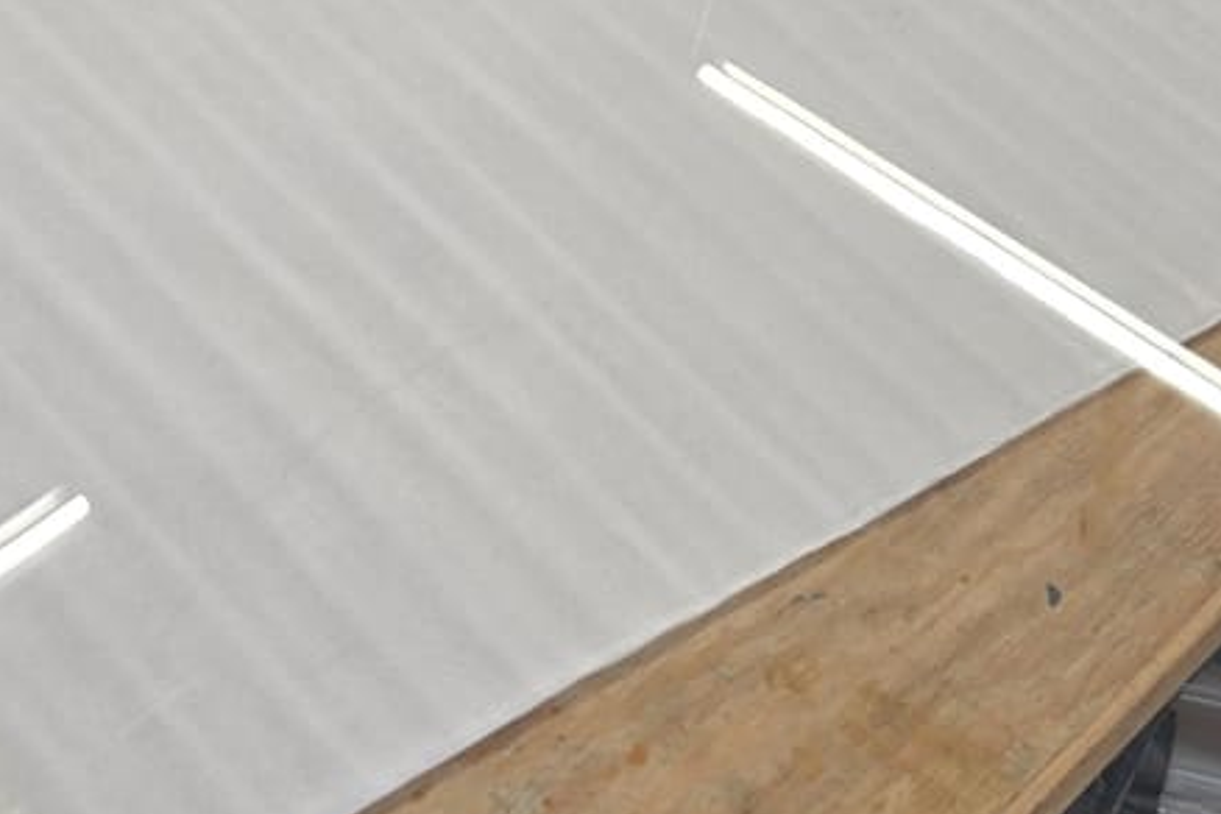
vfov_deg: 16.6
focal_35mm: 82
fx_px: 2781
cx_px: 460
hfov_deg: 24.7
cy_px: 286
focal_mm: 5.4
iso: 50
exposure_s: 1/120
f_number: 1.8
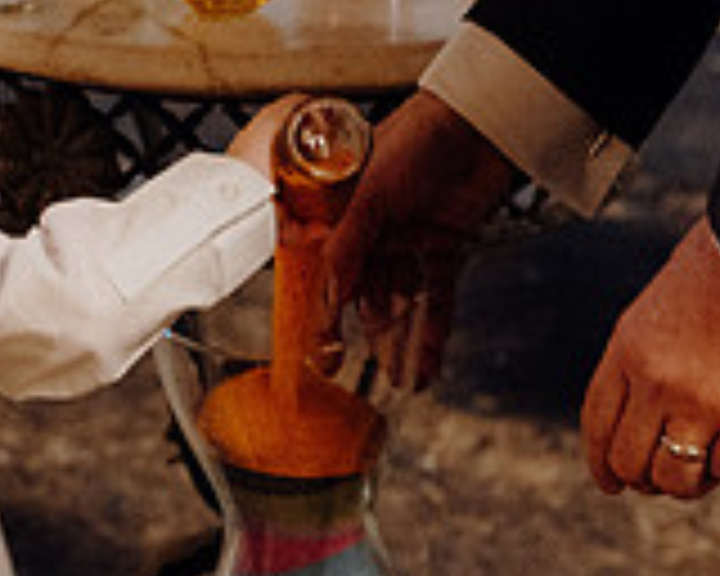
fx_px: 3985
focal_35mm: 187
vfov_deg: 8.3
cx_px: 63
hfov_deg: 10.3
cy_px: 250
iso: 5000
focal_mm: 55
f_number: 3.5
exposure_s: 1/160
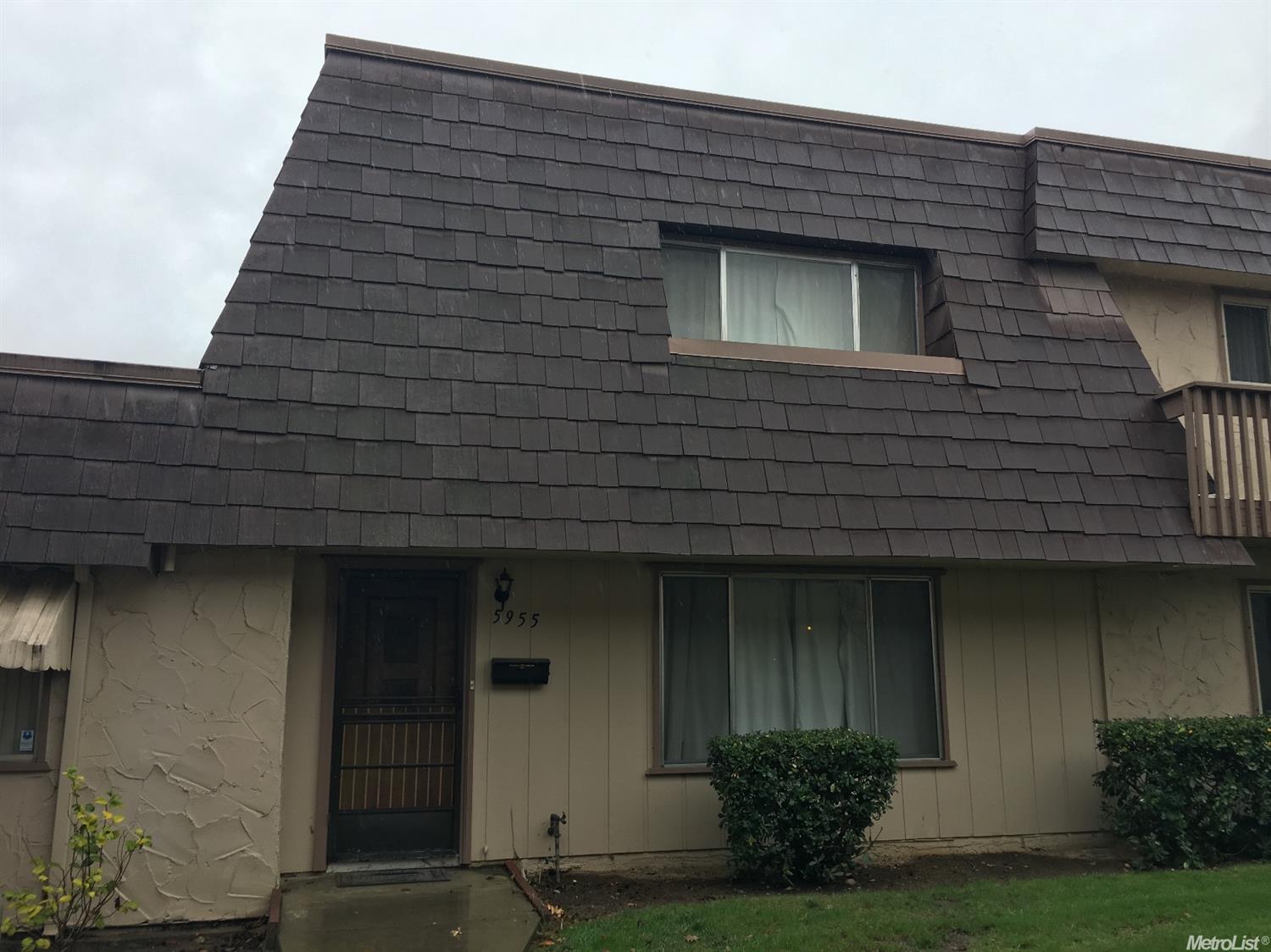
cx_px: 636
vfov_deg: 48.2
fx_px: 1064
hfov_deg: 61.7
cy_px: 476
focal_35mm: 29
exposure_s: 1/469
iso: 25
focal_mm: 4.15
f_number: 2.2
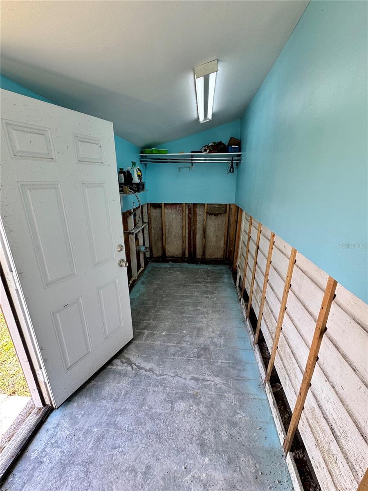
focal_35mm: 14
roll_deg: -0.7
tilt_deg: -17.3
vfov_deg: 102.1
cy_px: 246
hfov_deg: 85.7
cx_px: 184
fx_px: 198
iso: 100
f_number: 2.2
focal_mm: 2.22
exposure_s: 1/120
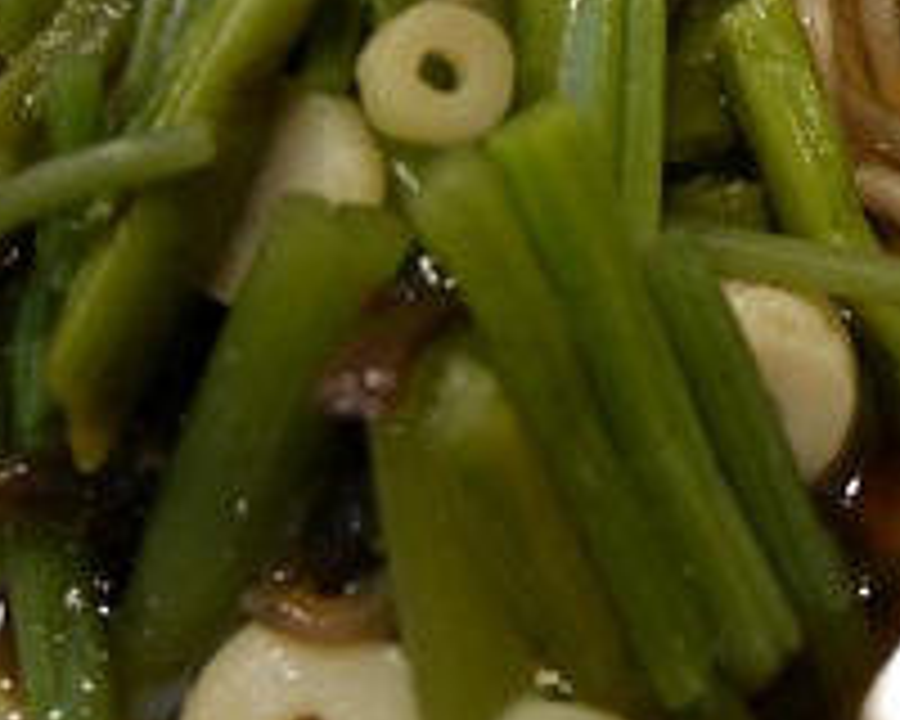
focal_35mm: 75
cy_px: -18
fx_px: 1998
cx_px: 936
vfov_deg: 19.8
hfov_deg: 24.1
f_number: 3.5
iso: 1000
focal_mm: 12
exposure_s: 1/60
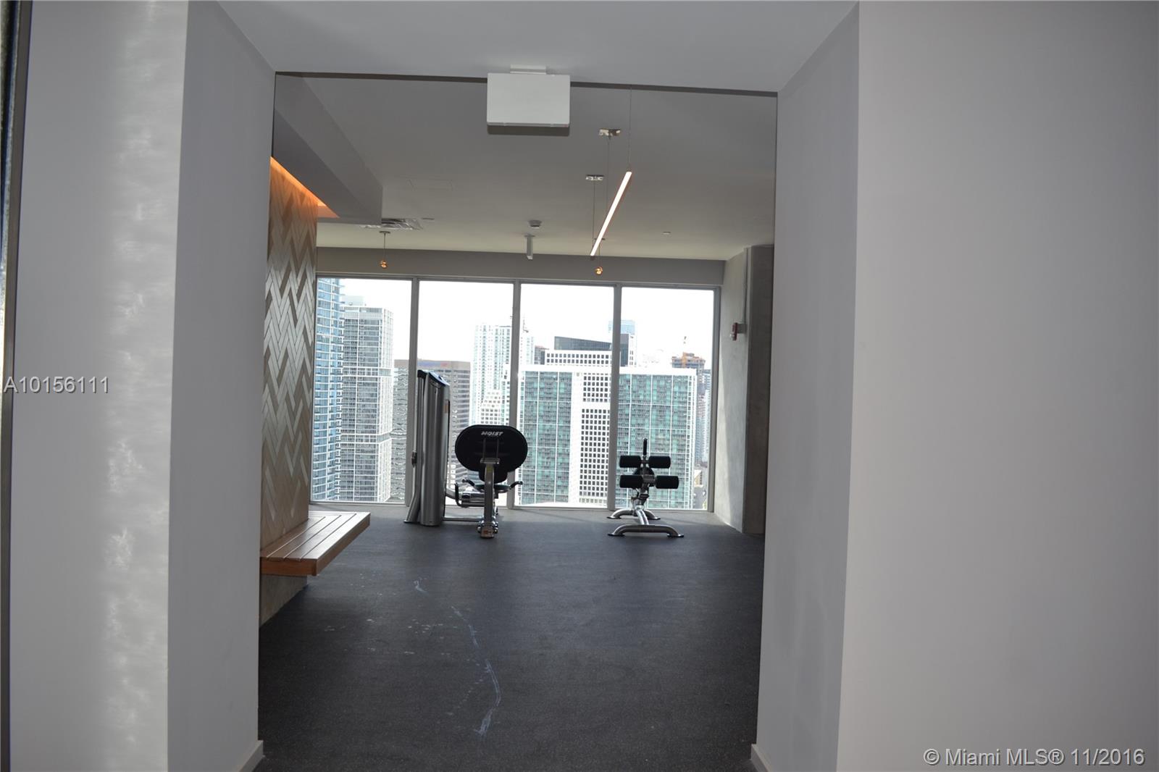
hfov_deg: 67.4
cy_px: 386
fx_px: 869
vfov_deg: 47.9
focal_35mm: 27
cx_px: 580
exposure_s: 1/125
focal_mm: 18
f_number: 4
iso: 110
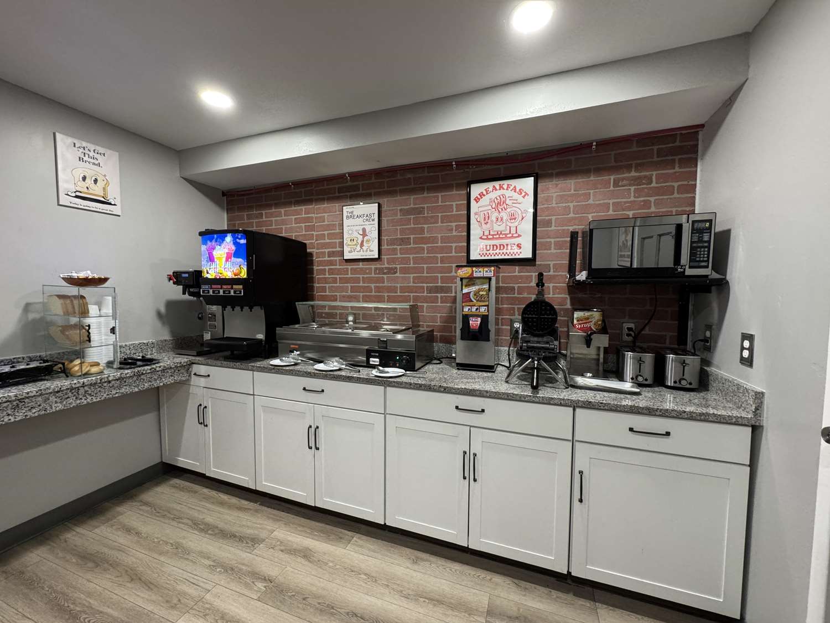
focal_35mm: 14
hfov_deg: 102.1
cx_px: 415
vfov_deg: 85.7
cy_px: 312
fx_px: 336
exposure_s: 1/60
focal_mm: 2.22
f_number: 2.2
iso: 400
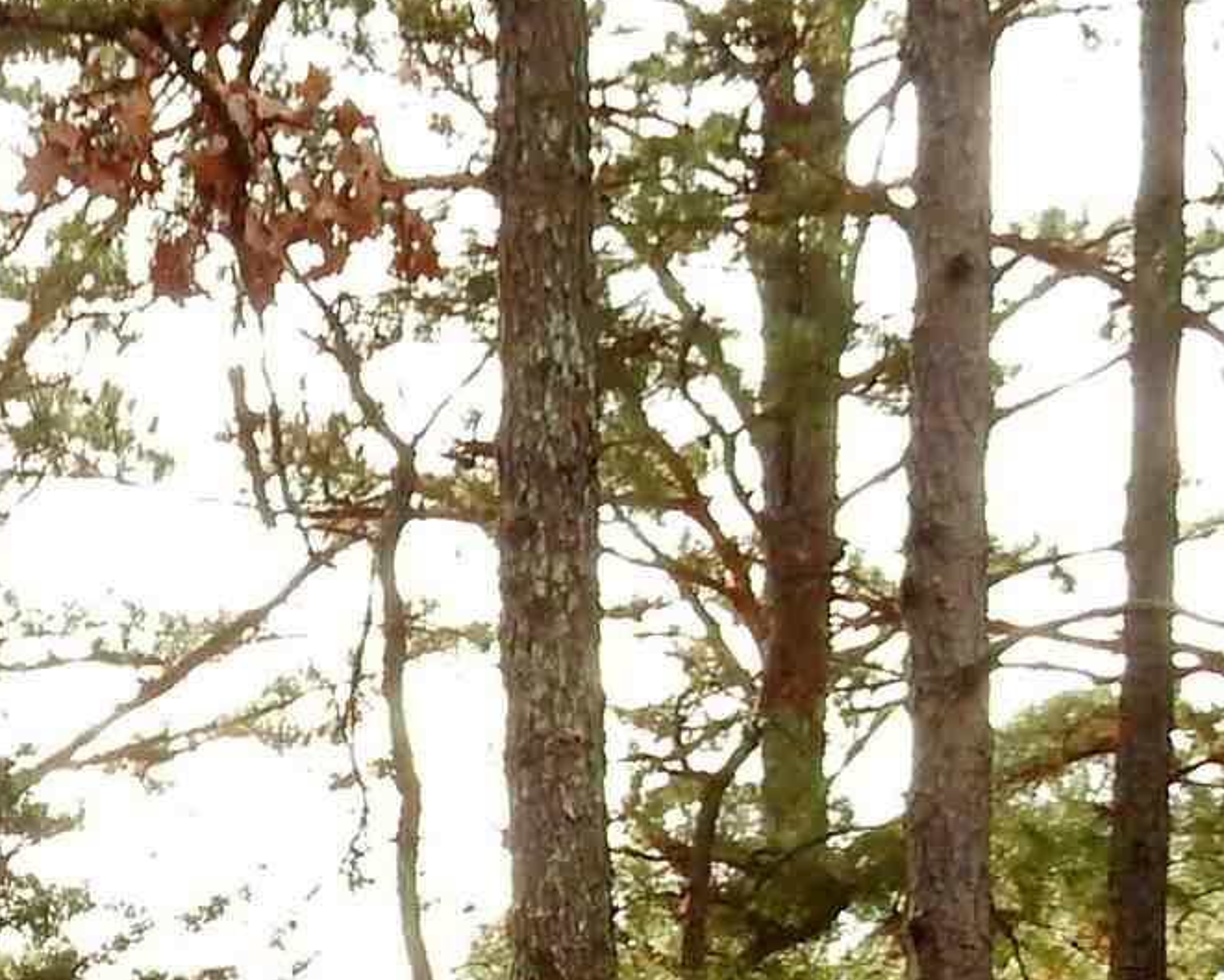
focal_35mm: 136
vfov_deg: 10.9
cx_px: -226
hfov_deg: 13.8
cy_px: 1499
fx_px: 4927
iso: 125
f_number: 4
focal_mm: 5.4
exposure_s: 1/100
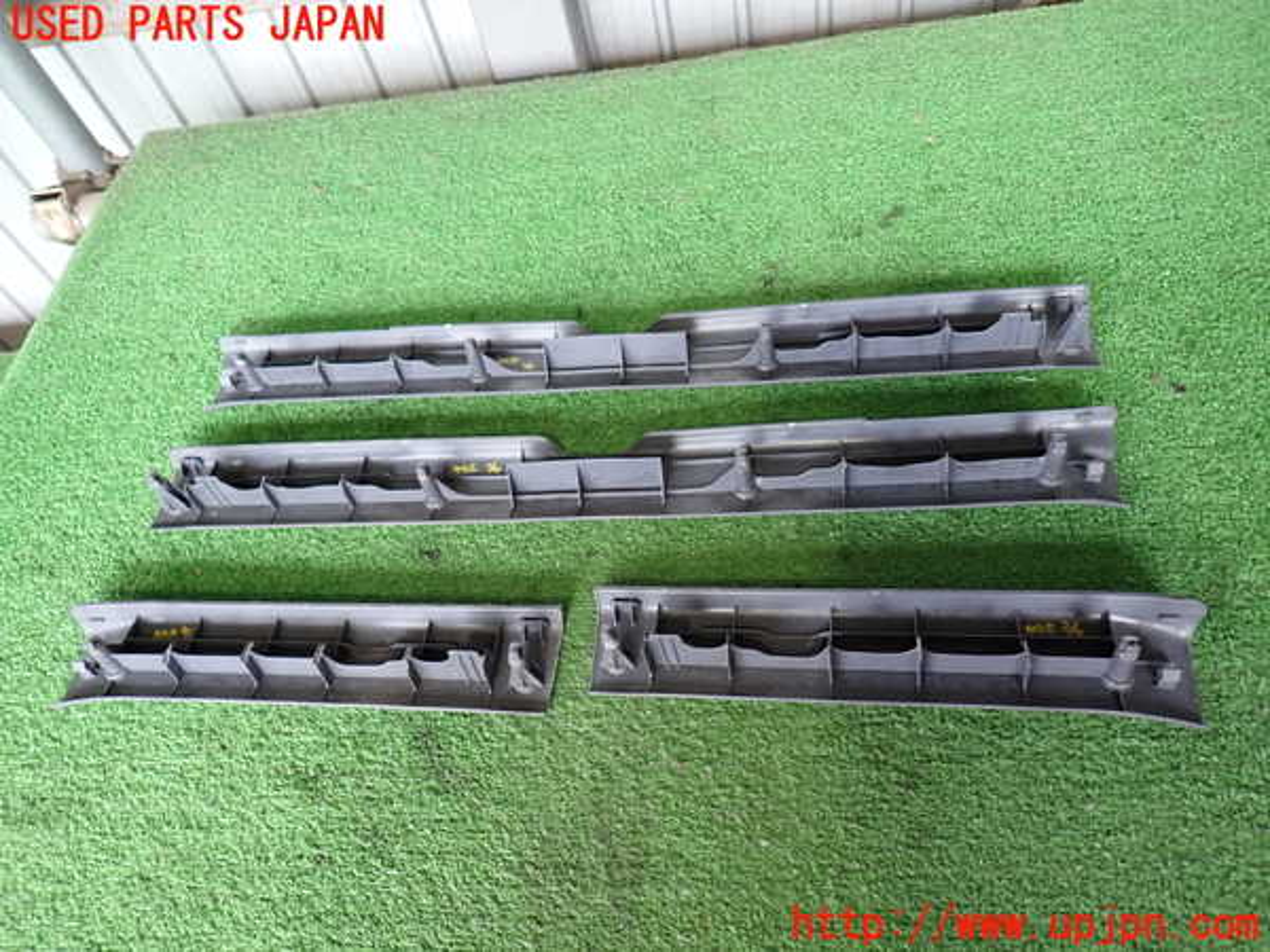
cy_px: 476
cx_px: 635
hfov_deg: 69.4
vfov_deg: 54.9
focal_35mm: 25
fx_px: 917
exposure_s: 1/40
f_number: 2
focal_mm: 4.5
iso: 200
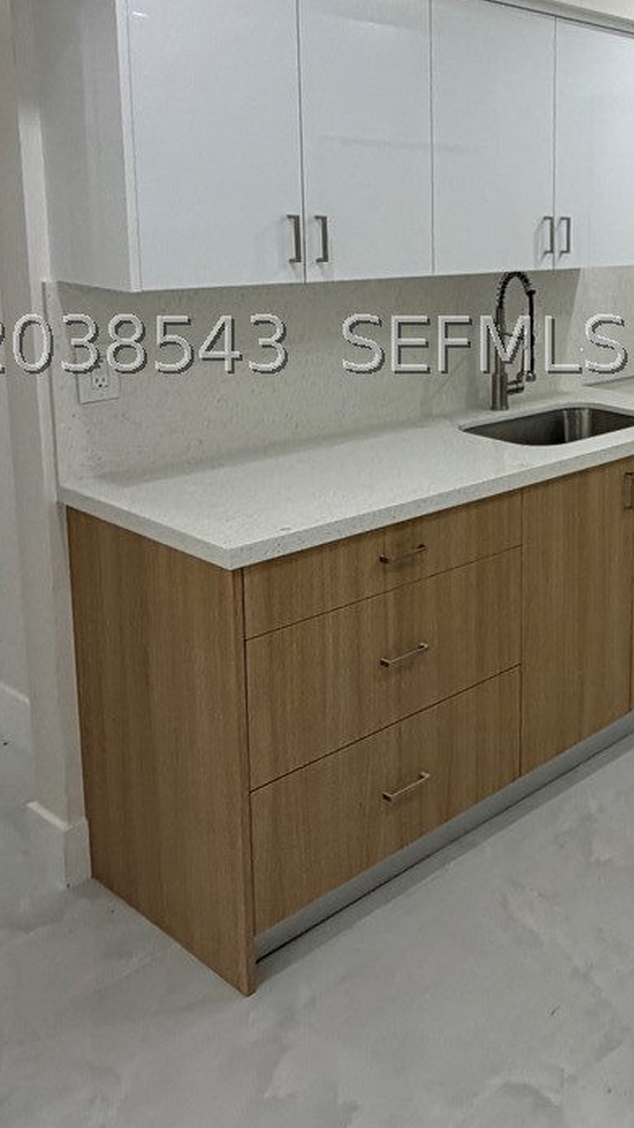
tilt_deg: -7.5
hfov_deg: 28.1
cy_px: 345
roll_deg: -2.4
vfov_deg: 55.0
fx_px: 1046
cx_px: 817
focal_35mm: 35
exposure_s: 1/121
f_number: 2.2
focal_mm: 2.22
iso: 125
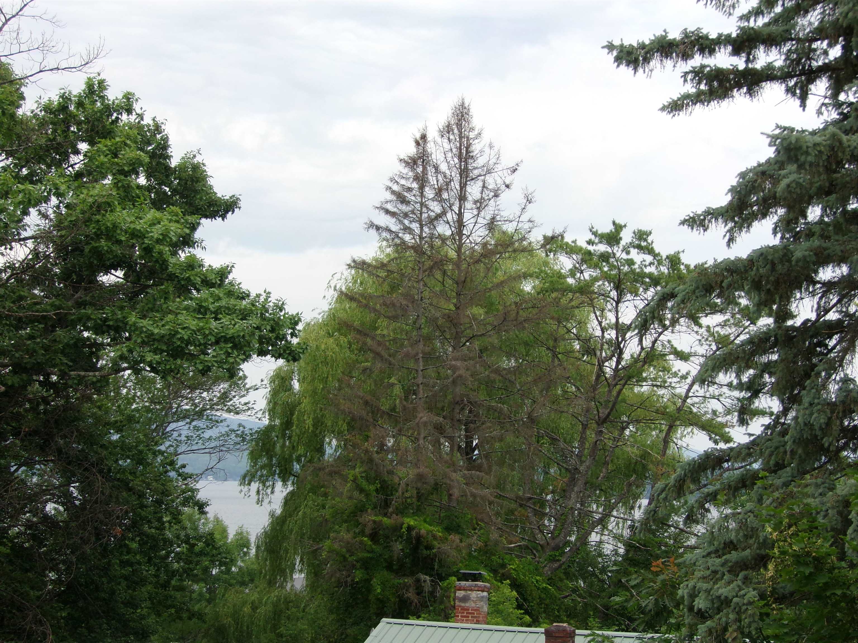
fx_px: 2231
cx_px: 429
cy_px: 322
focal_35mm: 90
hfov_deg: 21.8
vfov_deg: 16.4
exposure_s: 1/90
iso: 100
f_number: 10.34
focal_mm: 15.9
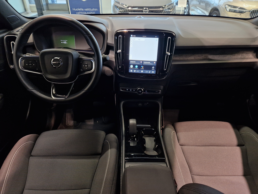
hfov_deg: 73.9
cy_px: 97
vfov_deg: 58.9
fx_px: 171
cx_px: 129
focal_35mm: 23
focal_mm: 5.4
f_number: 1.8
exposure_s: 1/100
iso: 160
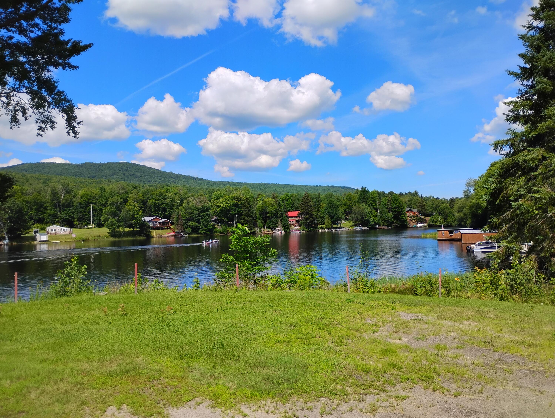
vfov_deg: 49.8
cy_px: 209
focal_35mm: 28
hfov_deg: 63.4
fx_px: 450
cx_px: 278
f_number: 1.8
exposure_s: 1/898
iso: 100
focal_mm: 4.26
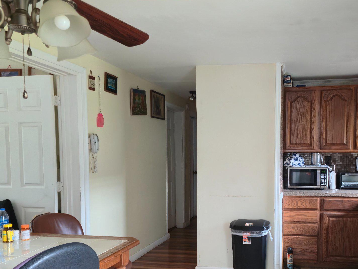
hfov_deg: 53.8
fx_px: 341
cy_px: 171
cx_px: 249
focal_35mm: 33
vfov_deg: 42.6
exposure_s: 1/40
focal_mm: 5.4
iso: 200
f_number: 1.8
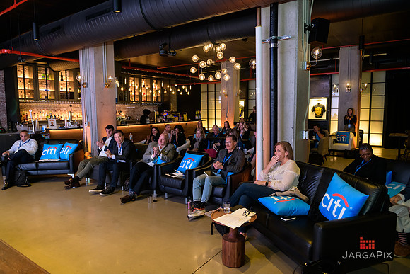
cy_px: 137
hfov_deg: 73.7
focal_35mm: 24
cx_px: 205
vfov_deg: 53.2
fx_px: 273
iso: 1600
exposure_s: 1/125
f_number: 3.2
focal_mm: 24
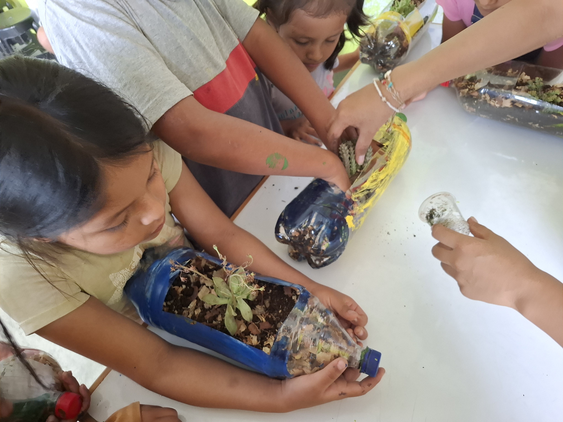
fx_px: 374
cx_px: 282
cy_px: 211
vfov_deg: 58.9
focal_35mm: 23
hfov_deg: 73.9
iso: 320
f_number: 1.8
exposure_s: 1/30
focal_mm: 5.54
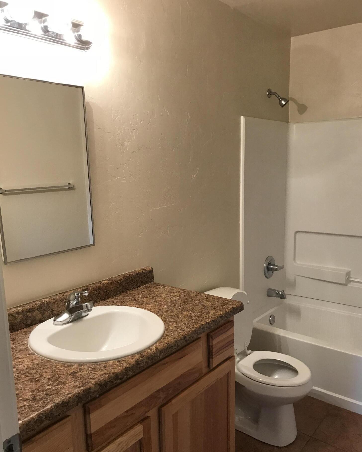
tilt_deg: -10.0
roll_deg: +1.2
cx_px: 182
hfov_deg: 48.5
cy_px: 240
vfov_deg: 58.7
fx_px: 402
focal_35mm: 30
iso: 32
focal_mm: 3.99
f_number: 1.8
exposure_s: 1/30
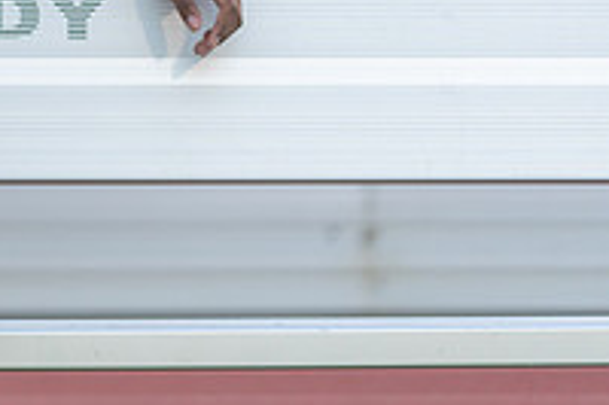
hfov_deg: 5.8
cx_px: -241
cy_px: -145
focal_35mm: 353
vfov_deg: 3.9
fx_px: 5967
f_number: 2.8
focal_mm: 120
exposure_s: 1/400
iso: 640
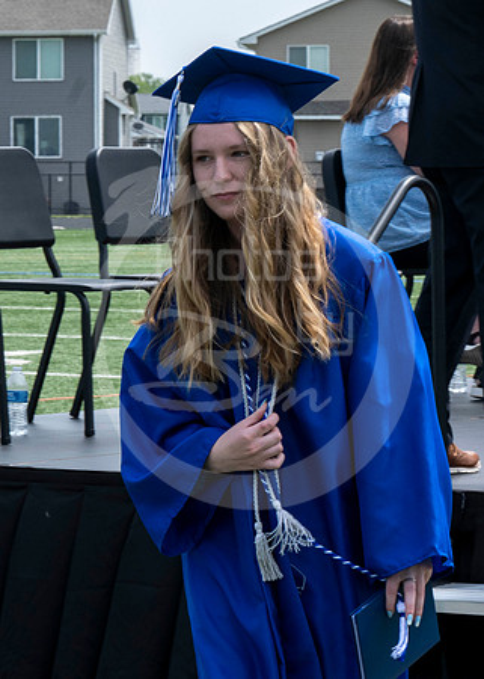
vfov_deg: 10.0
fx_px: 3875
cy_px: 221
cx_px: 128
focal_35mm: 201
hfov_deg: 7.1
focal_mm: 70
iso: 200
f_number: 13
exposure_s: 1/250
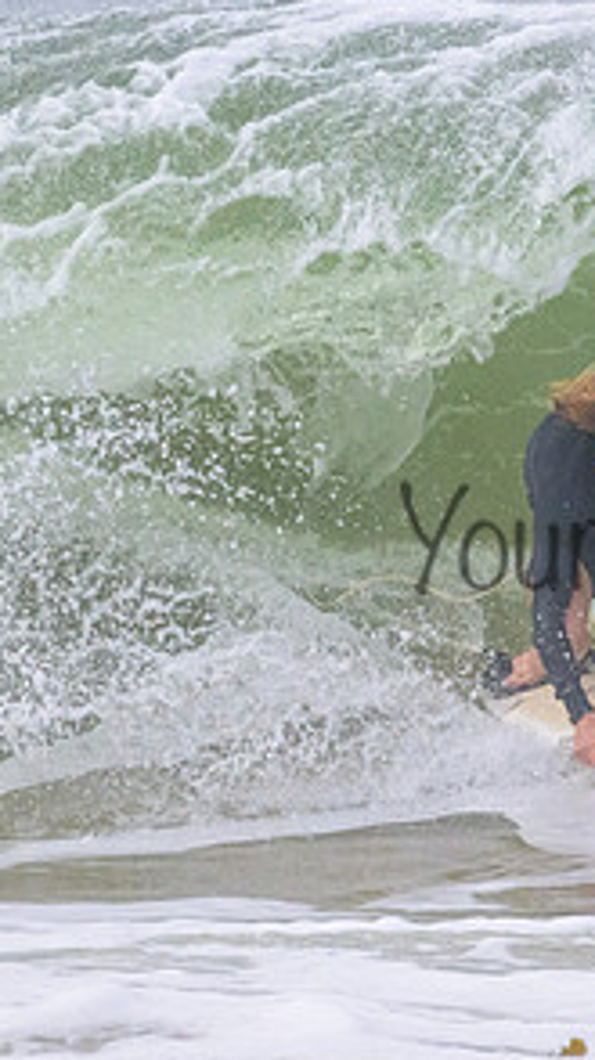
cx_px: 772
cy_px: 507
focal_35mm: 1653
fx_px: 46443
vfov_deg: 1.3
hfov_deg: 0.7
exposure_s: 1/3200
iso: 6400
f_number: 11
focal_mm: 800
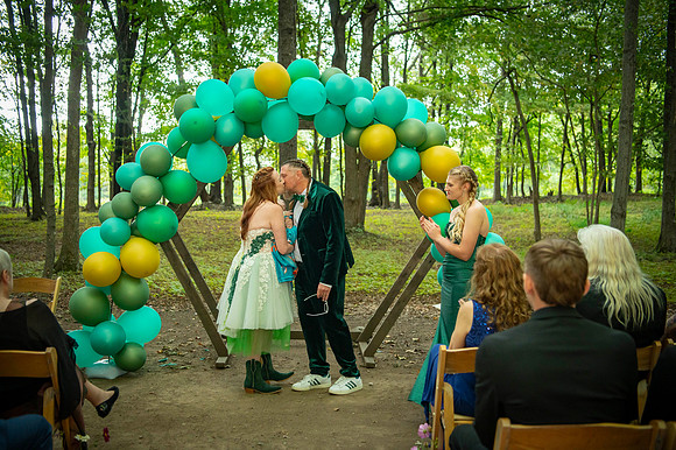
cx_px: 338
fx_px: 717
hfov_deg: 50.5
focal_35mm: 38
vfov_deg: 34.8
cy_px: 225
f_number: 2.8
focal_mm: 38
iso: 1600
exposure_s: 1/80
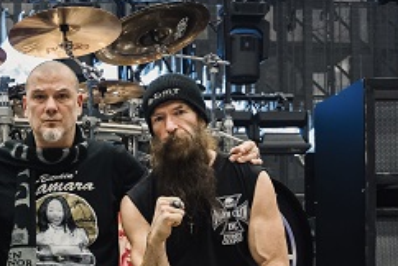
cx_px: -8
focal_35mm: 70
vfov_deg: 18.7
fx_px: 775
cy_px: 302
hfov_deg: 27.1
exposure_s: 1/100
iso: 5000
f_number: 4
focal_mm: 28
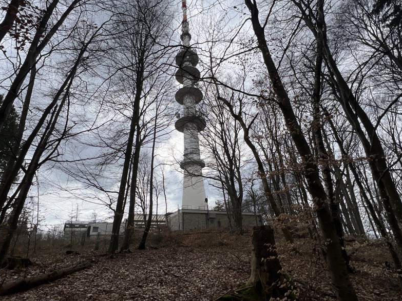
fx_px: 197
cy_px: 147
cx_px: 193
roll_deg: +4.1
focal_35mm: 17
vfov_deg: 74.7
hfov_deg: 91.0
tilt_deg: +28.4
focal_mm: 1.57
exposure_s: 1/2222
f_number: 1.8
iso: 32
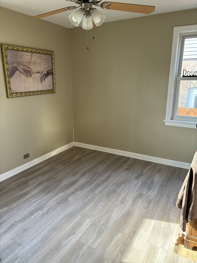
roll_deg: +0.0
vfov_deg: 67.3
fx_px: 197
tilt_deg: -16.1
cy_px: 132
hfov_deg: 53.1
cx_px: 98
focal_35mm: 26
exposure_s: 1/84
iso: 125
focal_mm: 5.96
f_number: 1.6
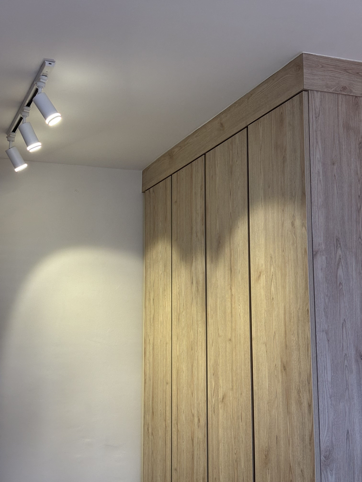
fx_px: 725
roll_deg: +0.2
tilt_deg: +8.2
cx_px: 181
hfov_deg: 28.0
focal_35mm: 52
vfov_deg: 36.8
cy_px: 241
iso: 125
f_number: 1.6
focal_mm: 5.96
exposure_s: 1/60
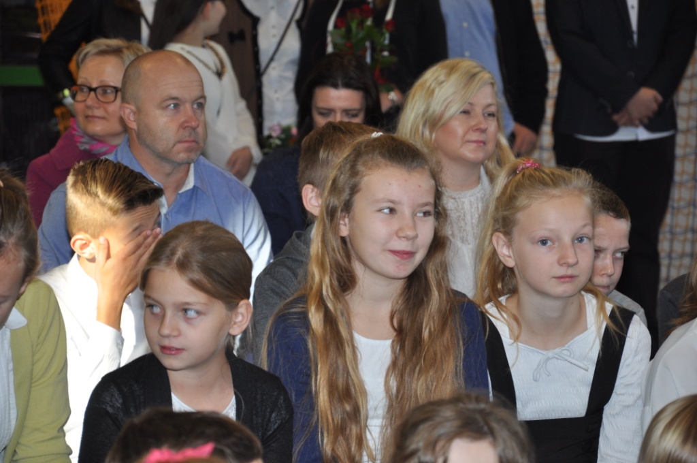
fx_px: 3045
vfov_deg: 8.7
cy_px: 232
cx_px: 348
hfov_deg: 13.1
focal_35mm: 158
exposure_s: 1/60
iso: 400
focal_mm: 105
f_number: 5.6
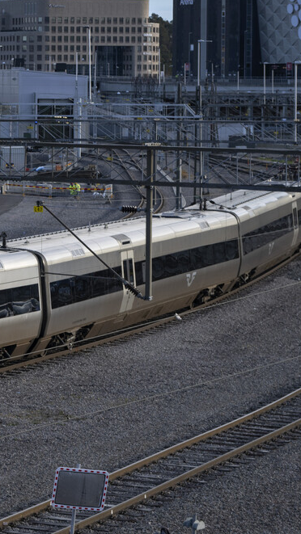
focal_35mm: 147
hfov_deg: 7.9
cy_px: 164
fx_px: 2085
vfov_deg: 14.6
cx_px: -271
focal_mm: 58
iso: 220
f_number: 5.6
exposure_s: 1/400
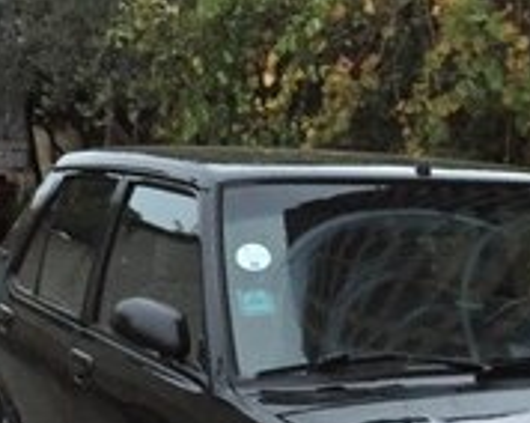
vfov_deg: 17.8
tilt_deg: -18.5
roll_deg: -1.5
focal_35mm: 79
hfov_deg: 24.2
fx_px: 1238
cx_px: 295
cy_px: 590
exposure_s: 1/17
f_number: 2.2
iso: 500
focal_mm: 4.15
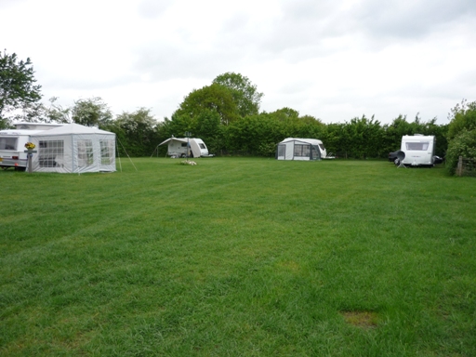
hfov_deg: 55.4
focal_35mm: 33
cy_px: 178
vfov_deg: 42.9
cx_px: 238
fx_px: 454
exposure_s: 1/500
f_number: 2.8
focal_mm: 5.5
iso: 100
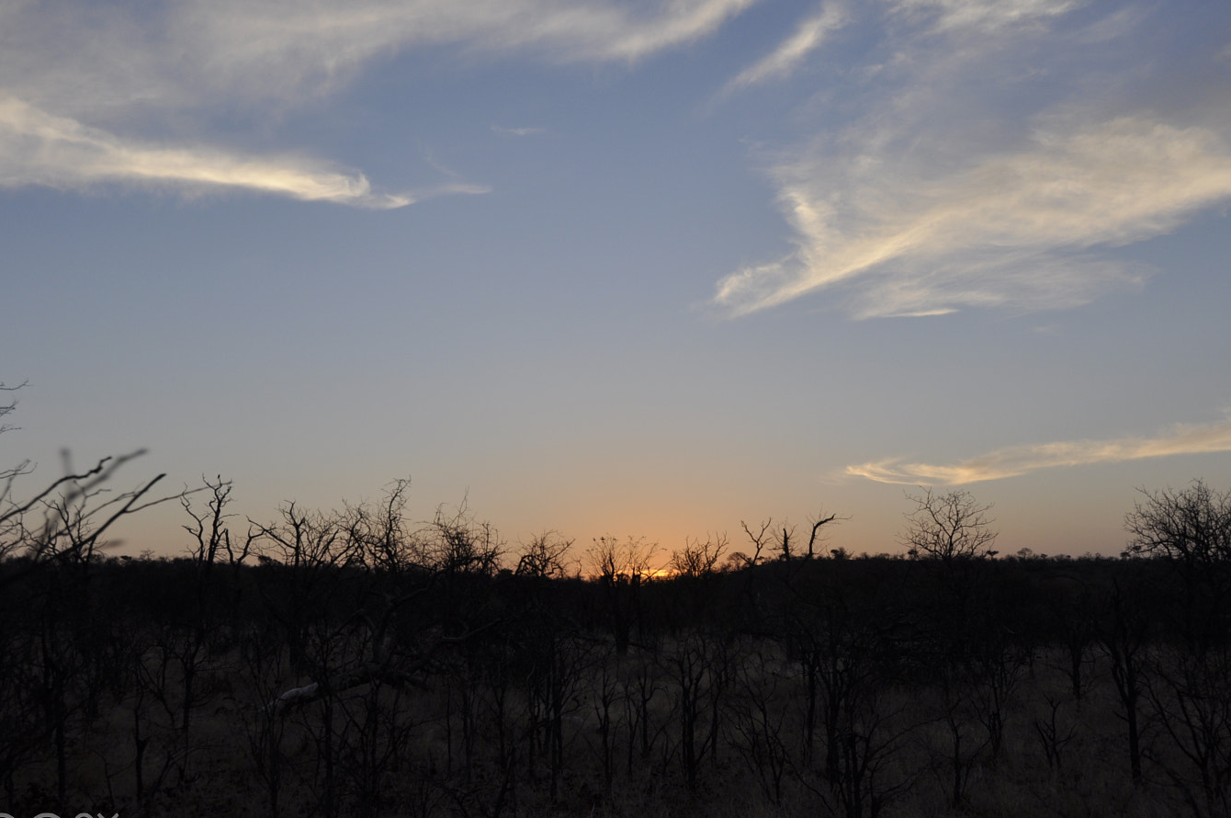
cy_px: 466
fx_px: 1469
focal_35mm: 43
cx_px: 626
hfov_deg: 45.5
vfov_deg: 31.1
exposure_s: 1/800
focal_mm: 24
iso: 200
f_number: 5
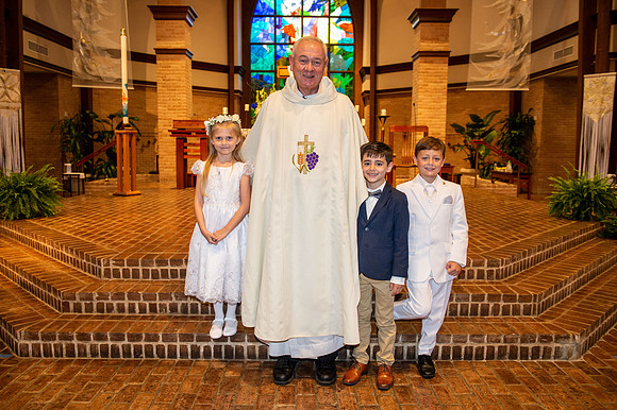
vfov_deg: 44.9
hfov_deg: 63.7
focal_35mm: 29
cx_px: 308
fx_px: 497
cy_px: 205
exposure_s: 1/125
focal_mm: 29
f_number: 4.5
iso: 1600
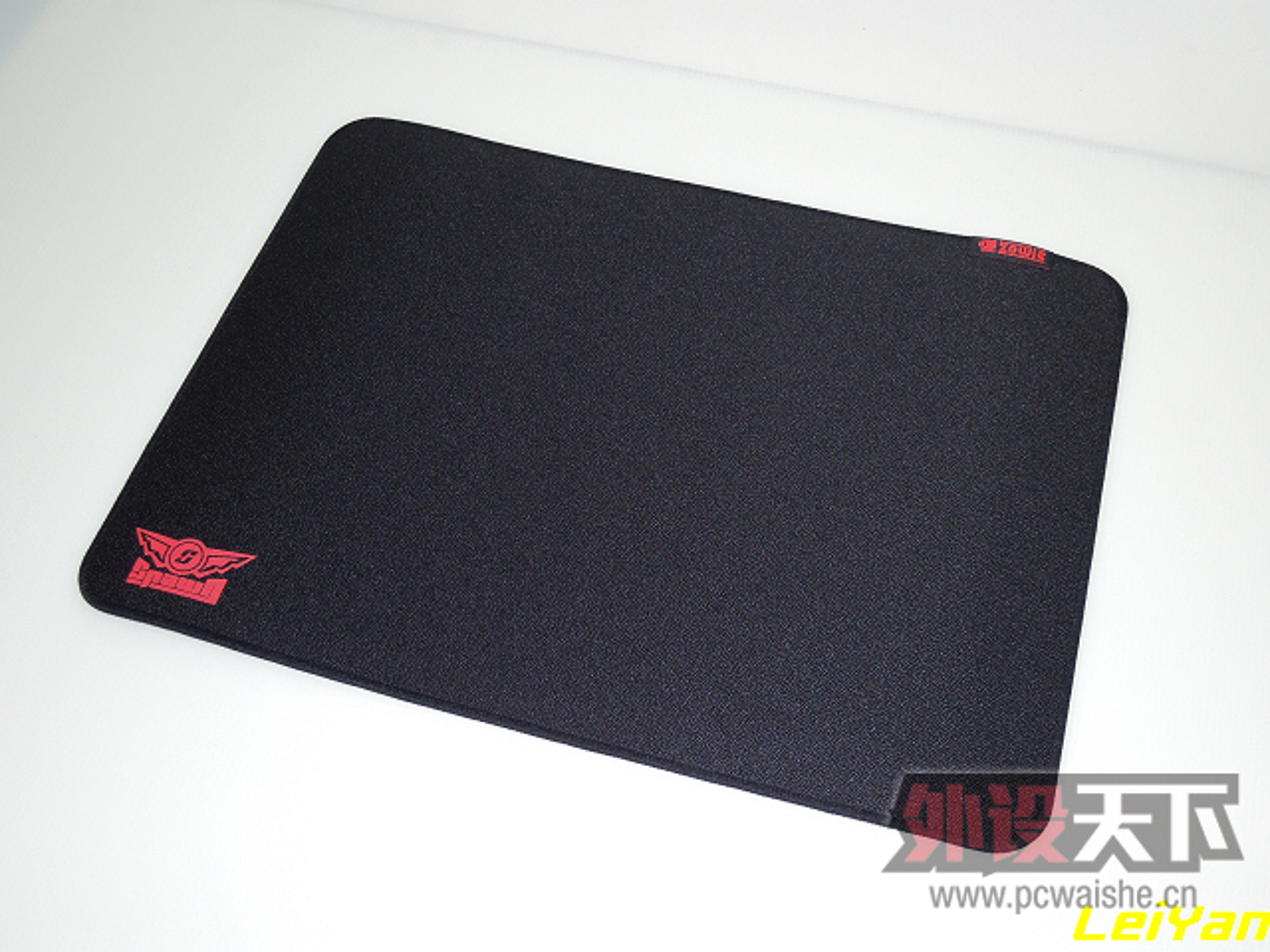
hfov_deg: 42.1
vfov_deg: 32.2
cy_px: 476
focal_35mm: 45
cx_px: 635
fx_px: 1651
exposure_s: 1/40
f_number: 2.8
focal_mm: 8.1
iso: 200
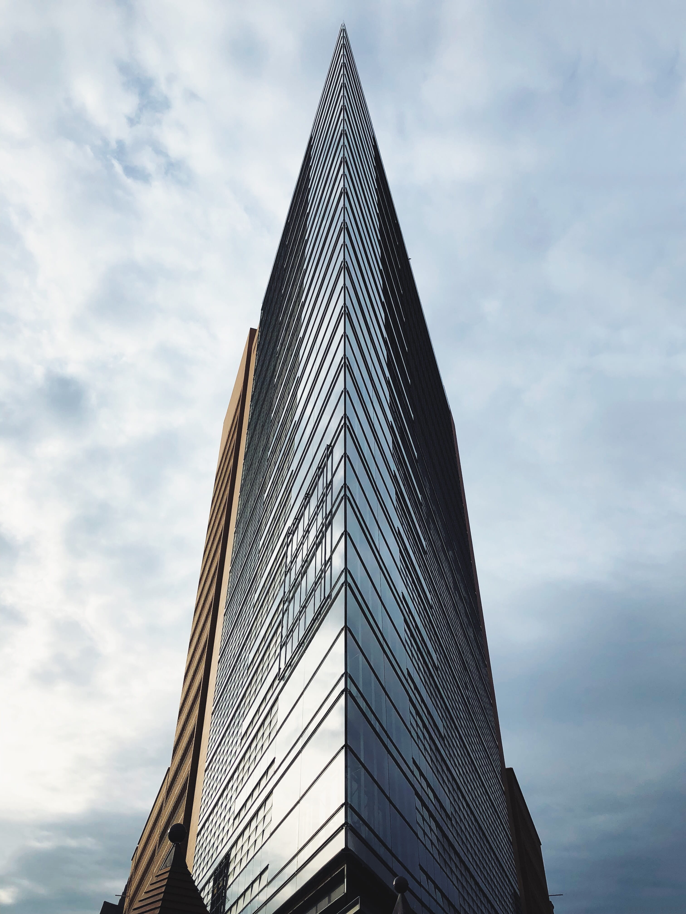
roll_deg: -0.3
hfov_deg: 49.7
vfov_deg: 63.4
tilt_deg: +41.5
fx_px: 740
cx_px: 343
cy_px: 457
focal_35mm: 28
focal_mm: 3.99
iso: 20
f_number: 1.8
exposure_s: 1/3003
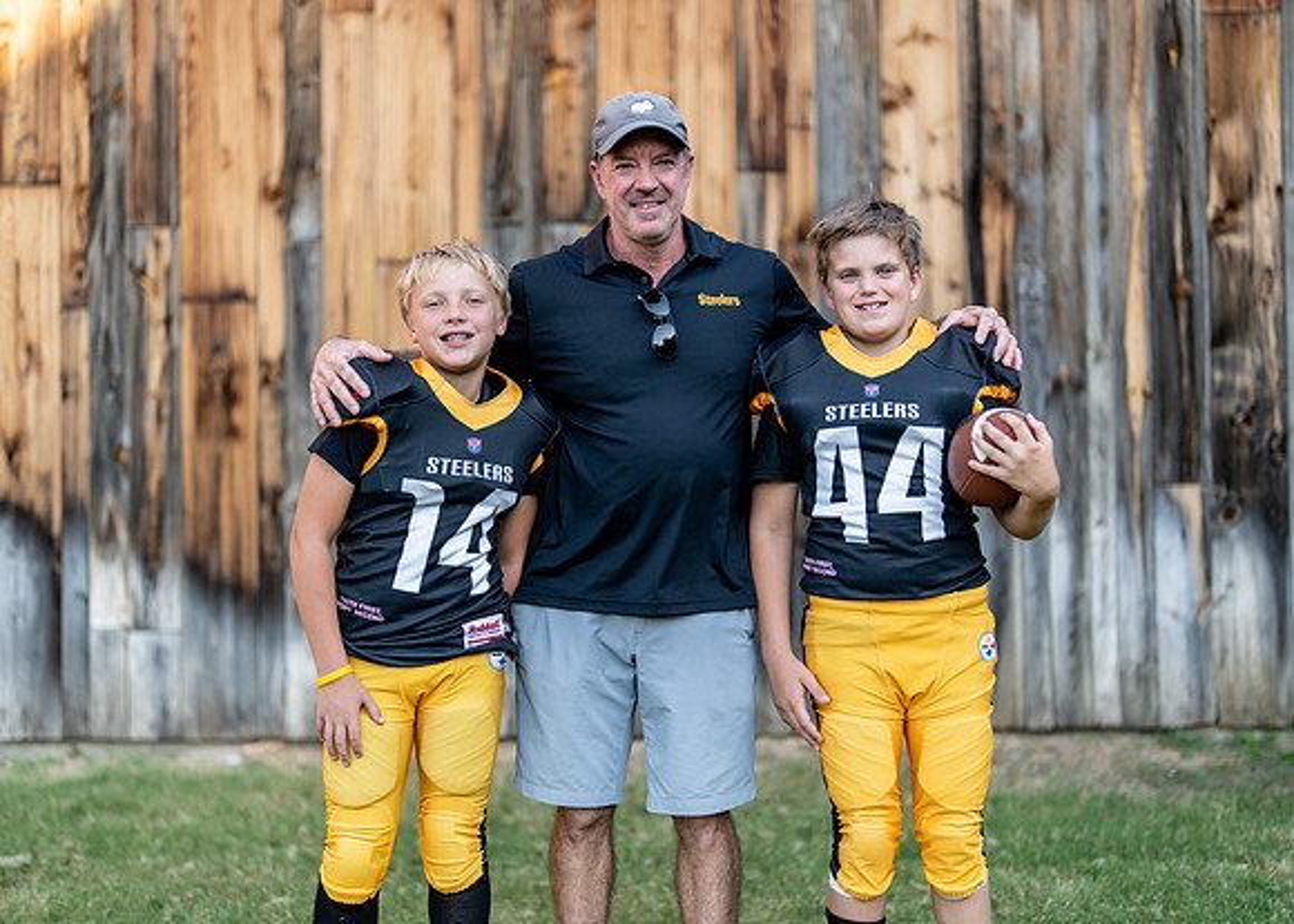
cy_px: 477
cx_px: 610
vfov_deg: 25.7
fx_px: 2025
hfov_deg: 35.4
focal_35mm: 55
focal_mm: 50
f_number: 1.2
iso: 100
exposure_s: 1/1250
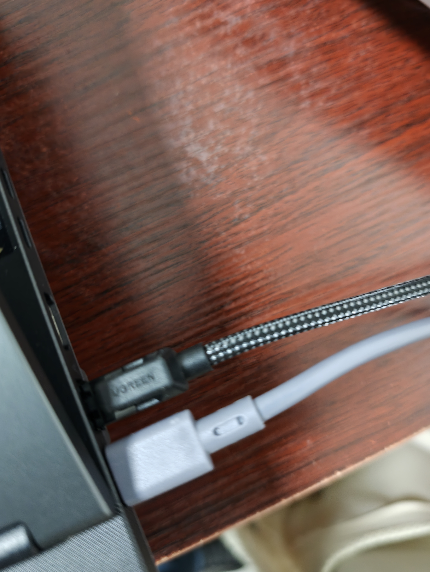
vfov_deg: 71.6
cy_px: 288
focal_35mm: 24
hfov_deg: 56.8
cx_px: 224
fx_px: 397
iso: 1600
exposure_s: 1/33
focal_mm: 7.73
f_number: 1.5
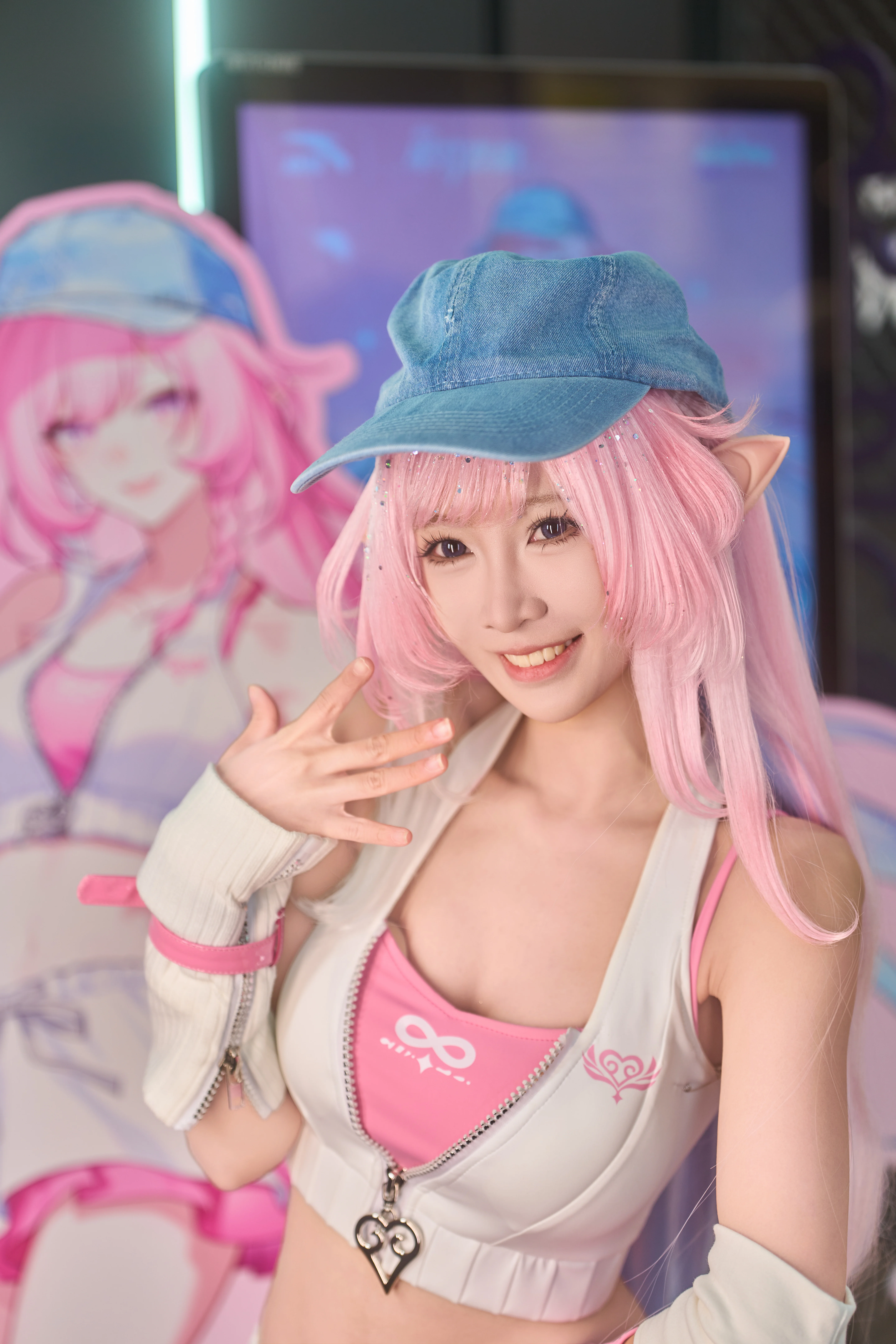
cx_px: 448
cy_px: 672
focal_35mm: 60
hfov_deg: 22.6
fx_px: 2240
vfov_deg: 33.4
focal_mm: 60
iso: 100
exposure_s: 1/250
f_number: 2
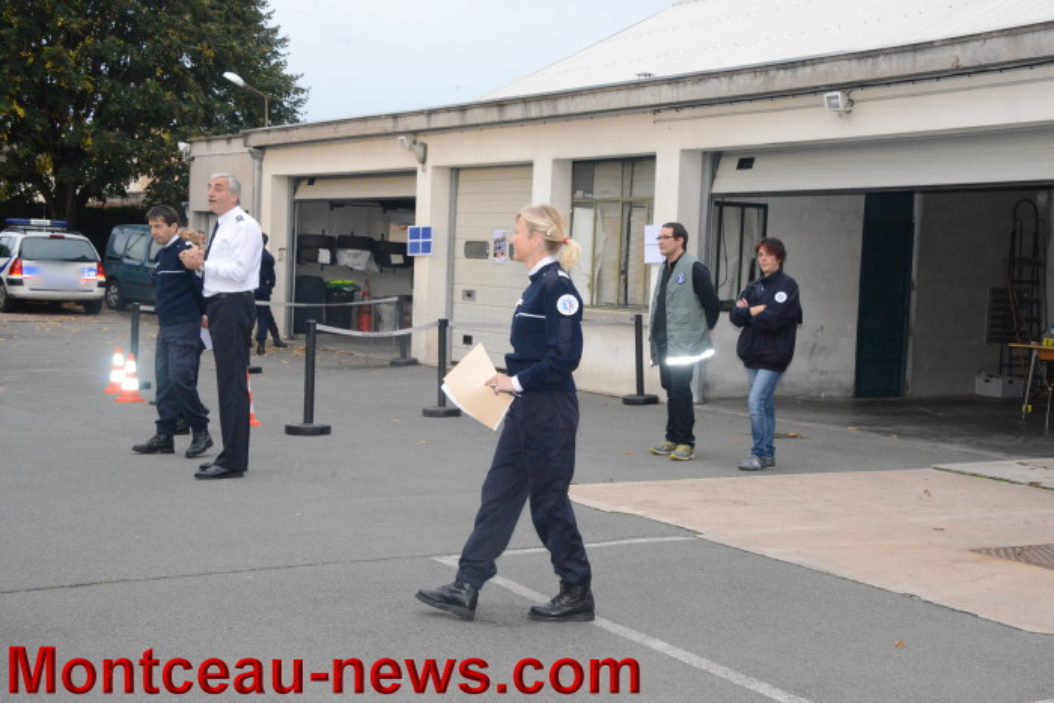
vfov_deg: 24.6
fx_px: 1611
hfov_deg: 36.2
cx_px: 527
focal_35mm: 55
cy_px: 352
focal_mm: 55
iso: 6400
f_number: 13
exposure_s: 1/250
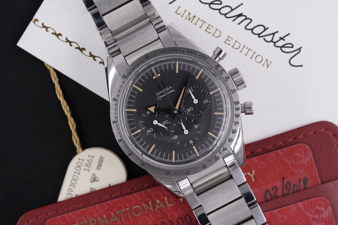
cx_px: 169
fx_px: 845
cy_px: 112
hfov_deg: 22.6
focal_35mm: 90
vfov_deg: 15.2
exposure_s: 1/30
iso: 200
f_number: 11
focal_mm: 90
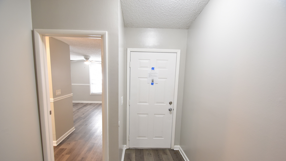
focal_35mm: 16
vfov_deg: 66.7
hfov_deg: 99.4
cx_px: 141
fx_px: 121
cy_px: 92
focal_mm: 10
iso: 800
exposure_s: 1/20
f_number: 3.5
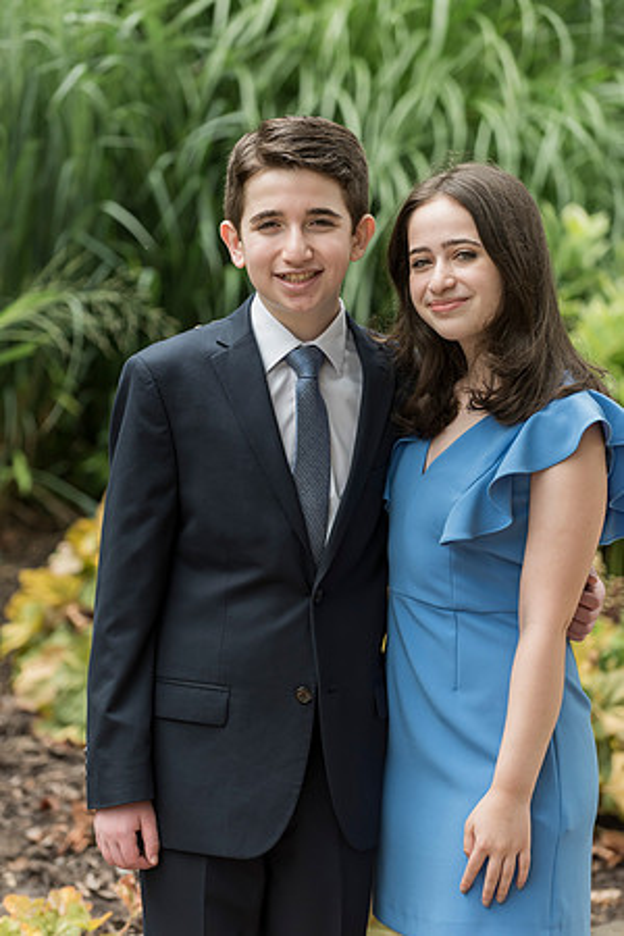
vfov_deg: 14.7
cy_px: 468
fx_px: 3640
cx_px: 312
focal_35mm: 140
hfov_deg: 9.8
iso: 400
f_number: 3.5
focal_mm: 140
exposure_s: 1/500
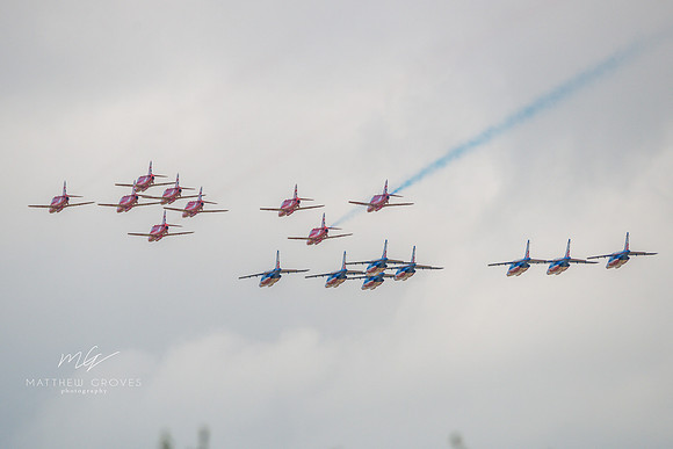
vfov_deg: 2.8
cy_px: 250
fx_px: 9180
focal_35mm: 491
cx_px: 316
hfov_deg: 4.2
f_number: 7.1
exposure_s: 1/2000
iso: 400
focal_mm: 350
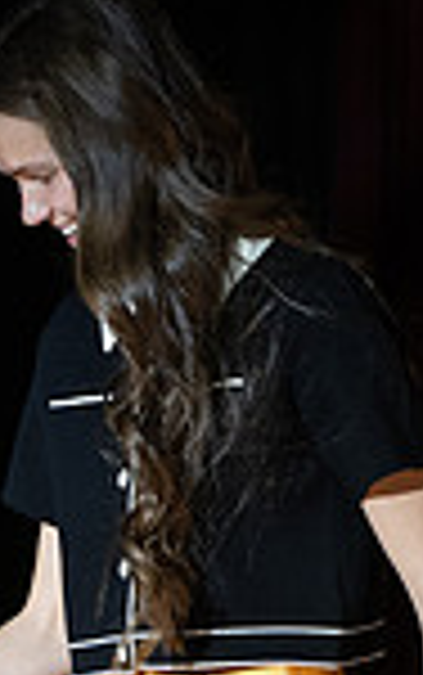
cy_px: 975
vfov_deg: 4.3
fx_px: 8892
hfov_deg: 2.7
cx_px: -252
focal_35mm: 483
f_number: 5.6
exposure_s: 1/250
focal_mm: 96
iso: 1000
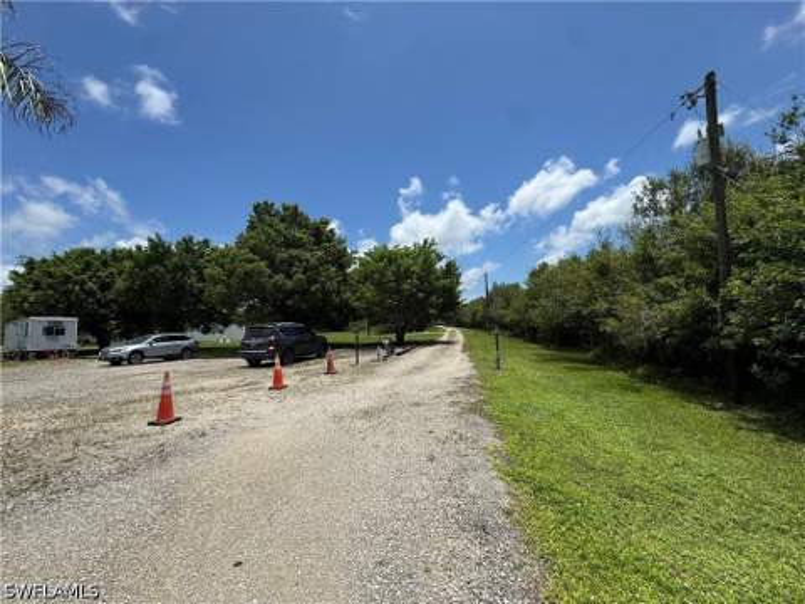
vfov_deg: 85.7
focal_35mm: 14
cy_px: 302
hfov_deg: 102.1
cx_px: 402
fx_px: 326
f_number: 2.2
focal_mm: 2.22
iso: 50
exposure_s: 1/2985
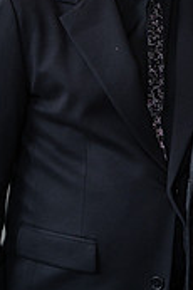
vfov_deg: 15.6
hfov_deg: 10.4
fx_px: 1047
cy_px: 17
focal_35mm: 130
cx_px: 193
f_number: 2.8
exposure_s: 1/100
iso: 400
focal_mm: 50
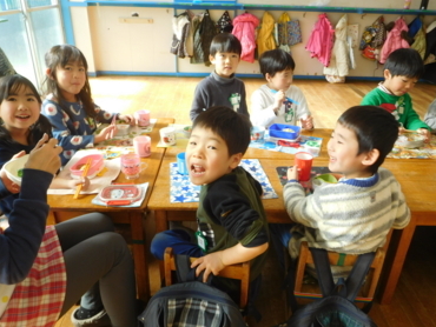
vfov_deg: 51.4
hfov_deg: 65.3
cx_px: 226
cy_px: 156
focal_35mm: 27
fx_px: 340
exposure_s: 1/80
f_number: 3.4
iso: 125
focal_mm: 4.5
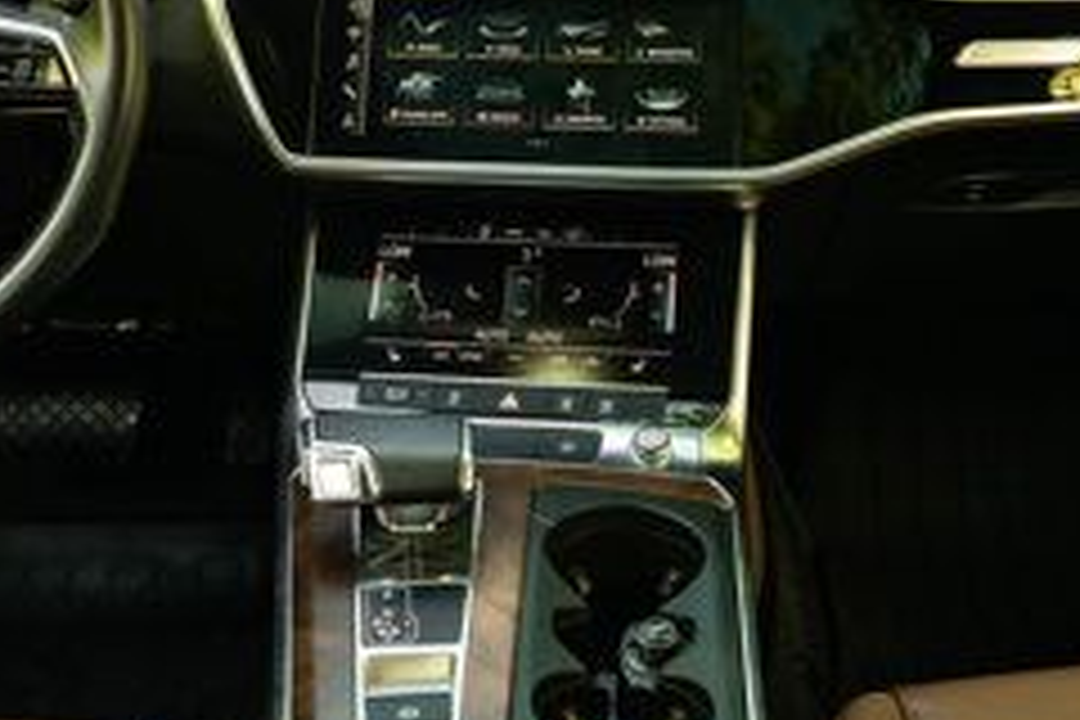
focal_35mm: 64
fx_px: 1920
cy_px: 92
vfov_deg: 20.9
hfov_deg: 31.4
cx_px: 526
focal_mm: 24
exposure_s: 1/200
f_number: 5
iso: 640
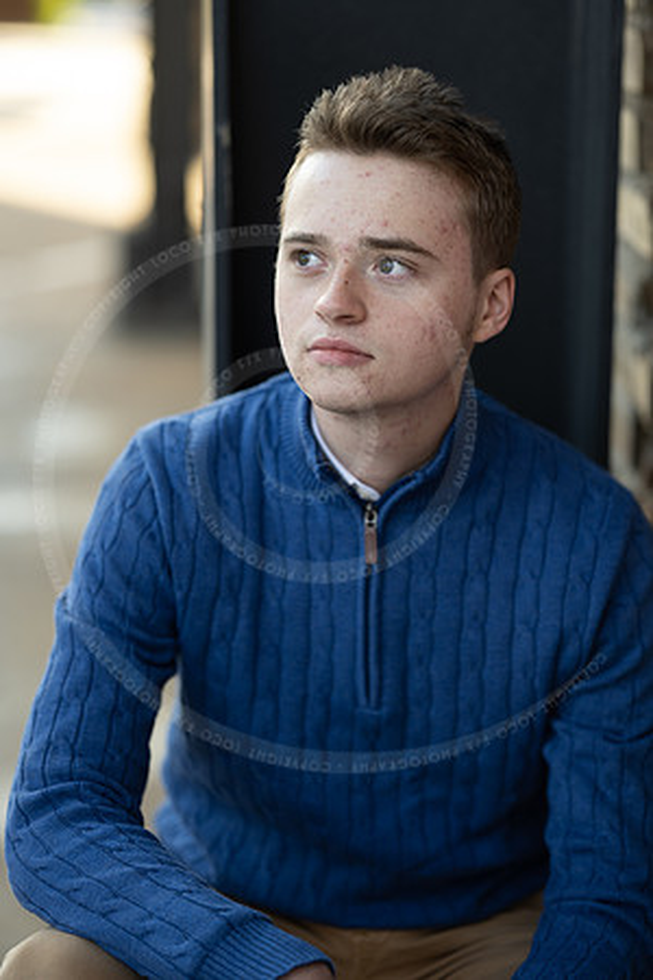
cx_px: 326
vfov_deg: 23.9
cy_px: 490
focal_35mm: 85
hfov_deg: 16.1
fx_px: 2313
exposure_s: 1/160
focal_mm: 85
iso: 100
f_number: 1.8
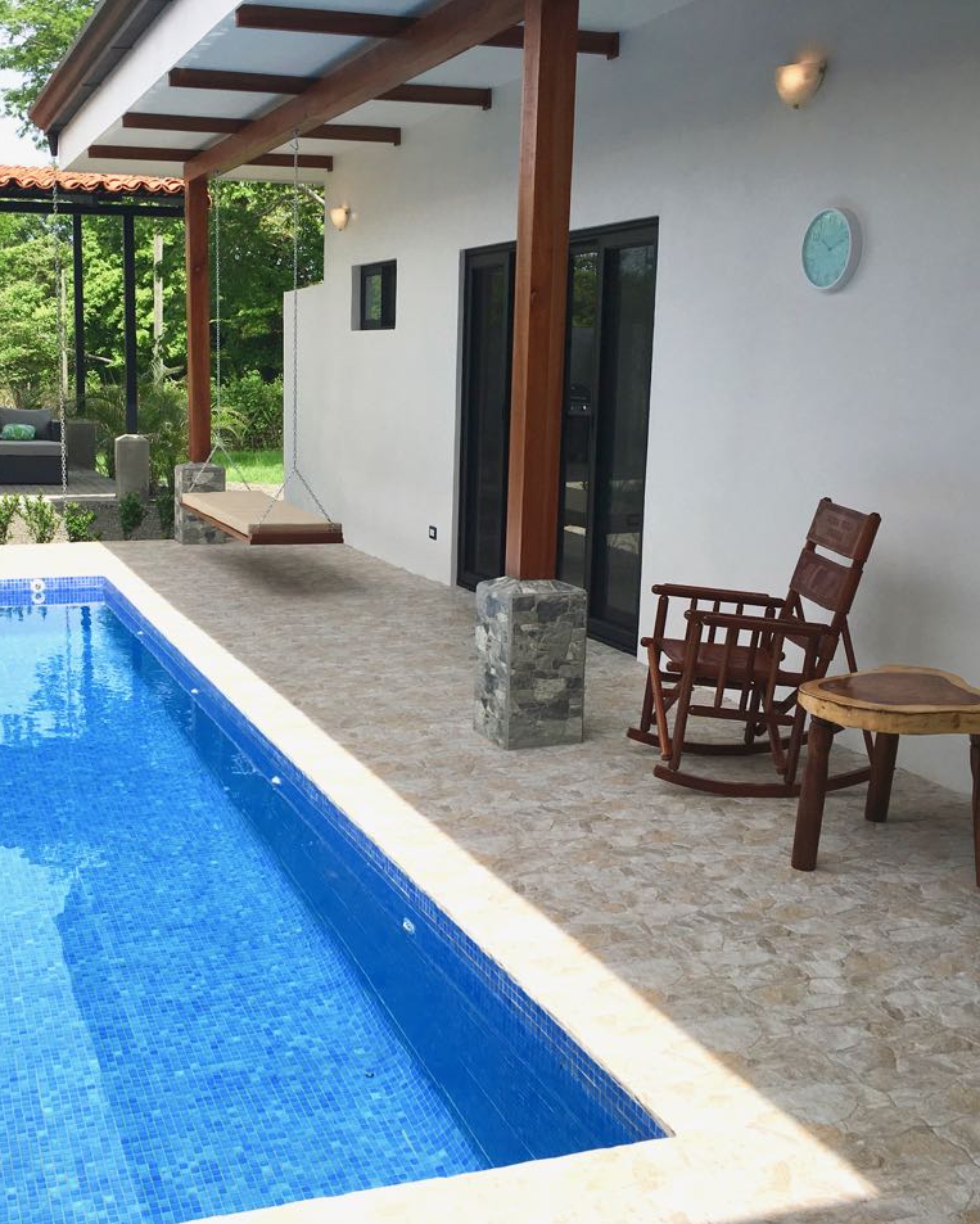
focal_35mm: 38
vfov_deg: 47.9
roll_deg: +0.2
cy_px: 615
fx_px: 1377
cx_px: 324
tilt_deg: -10.2
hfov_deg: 38.7
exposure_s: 1/1399
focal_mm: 4.15
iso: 25
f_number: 2.2
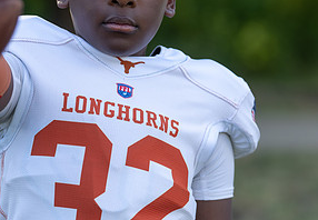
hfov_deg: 8.3
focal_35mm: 244
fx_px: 2181
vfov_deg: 5.8
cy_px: 55
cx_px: 109
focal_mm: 114
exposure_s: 1/400
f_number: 2.8
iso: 125
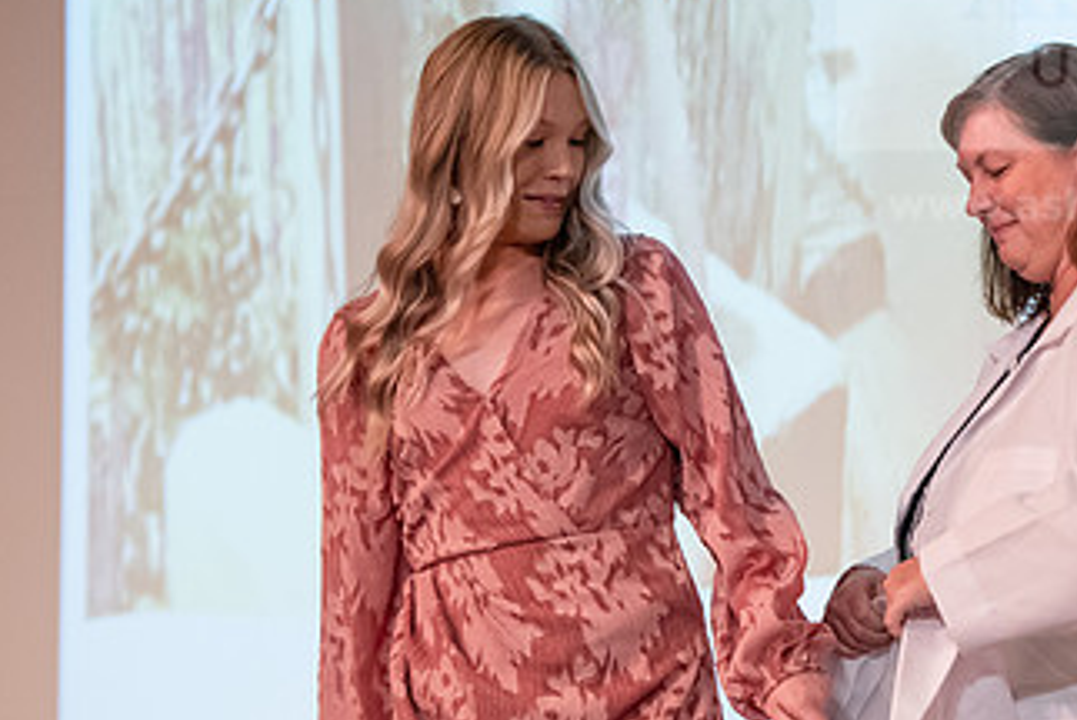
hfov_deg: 9.4
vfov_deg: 6.3
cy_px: 275
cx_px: 737
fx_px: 6557
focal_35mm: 219
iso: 2500
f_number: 3.2
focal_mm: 122
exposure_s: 1/200
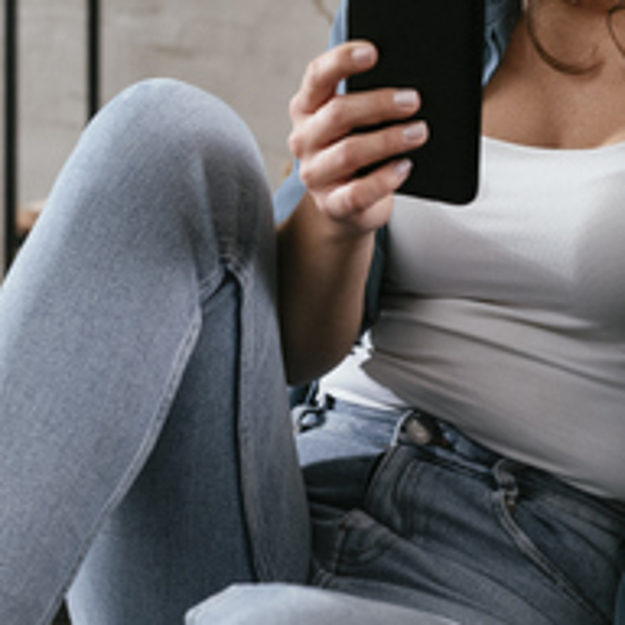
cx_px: 342
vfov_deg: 10.9
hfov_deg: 10.9
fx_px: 3268
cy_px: 249
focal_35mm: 160
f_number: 4
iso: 800
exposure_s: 1/200
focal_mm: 50
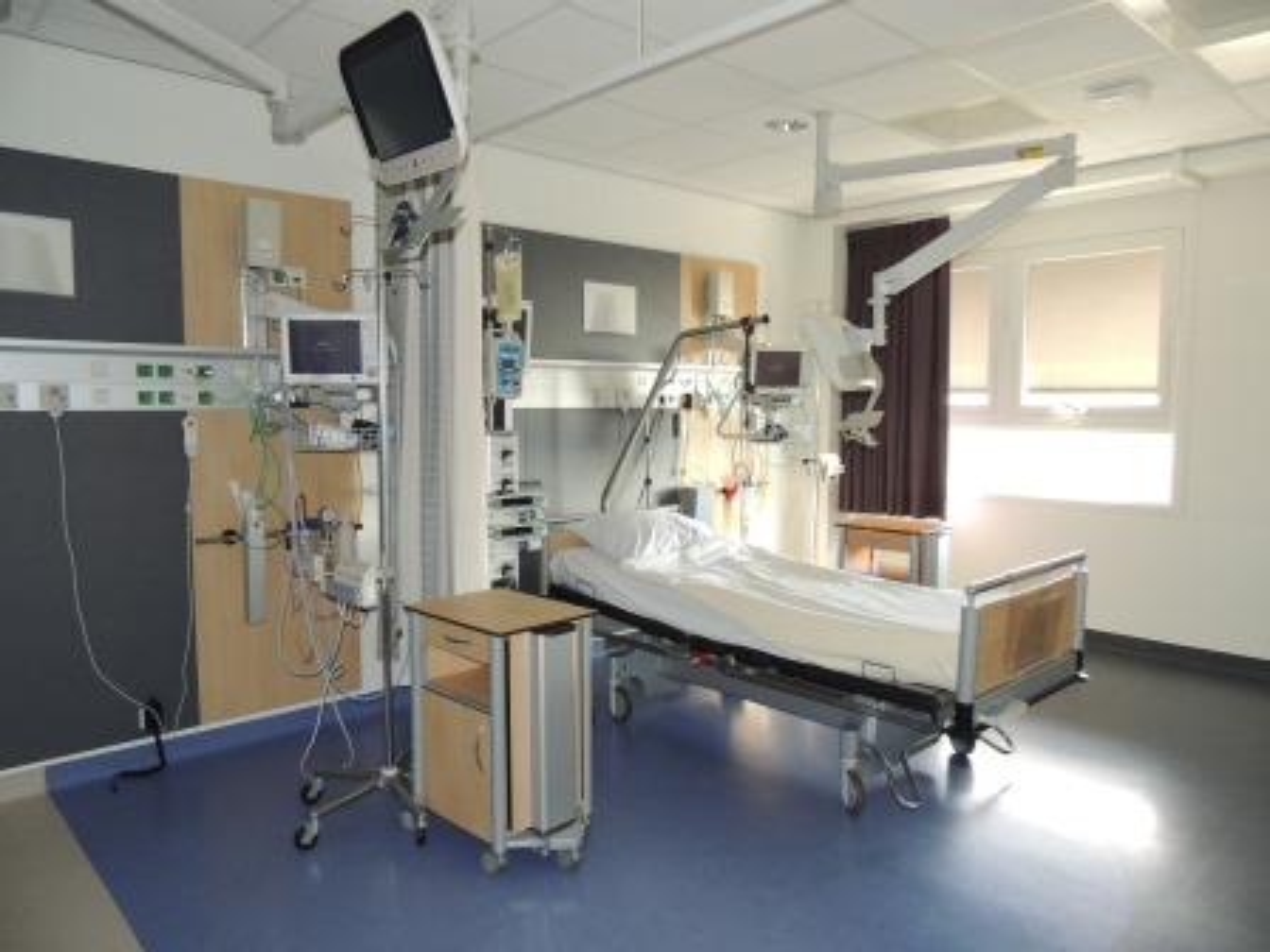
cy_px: 476
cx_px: 635
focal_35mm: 24
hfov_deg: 71.6
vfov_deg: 56.8
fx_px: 881
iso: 320
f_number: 3
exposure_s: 1/40
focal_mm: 4.3
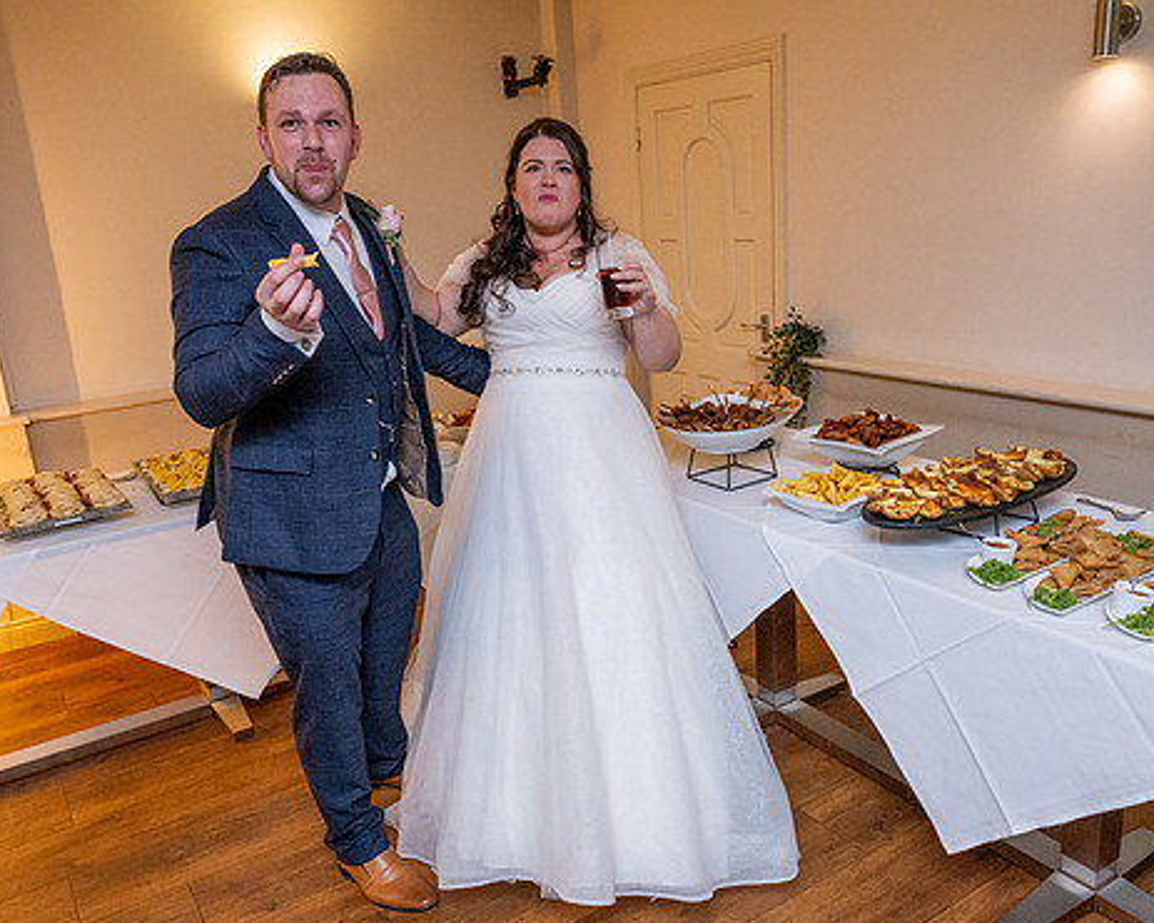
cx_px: 571
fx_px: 1024
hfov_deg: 58.8
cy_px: 480
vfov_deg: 48.5
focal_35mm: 30
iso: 3200
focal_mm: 25.5
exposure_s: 1/100
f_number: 4.5
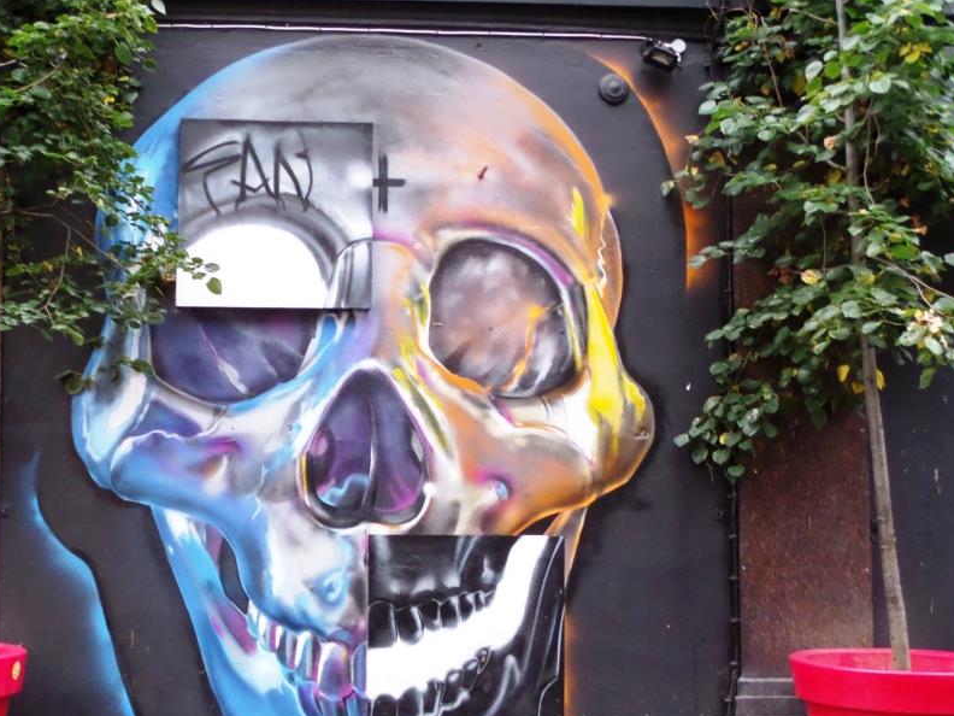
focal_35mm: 53
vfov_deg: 27.5
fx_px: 1461
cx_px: 390
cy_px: 413
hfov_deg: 36.1
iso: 400
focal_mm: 6.8
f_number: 3.6
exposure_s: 1/20
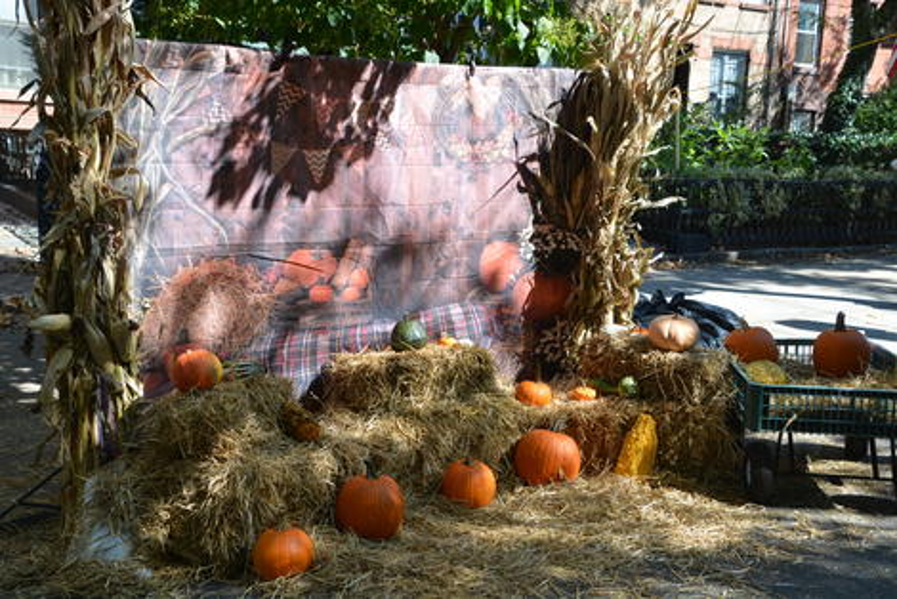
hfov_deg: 49.5
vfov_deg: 34.3
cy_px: 300
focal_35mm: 39
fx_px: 972
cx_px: 448
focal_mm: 26
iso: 200
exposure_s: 1/200
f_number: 7.1
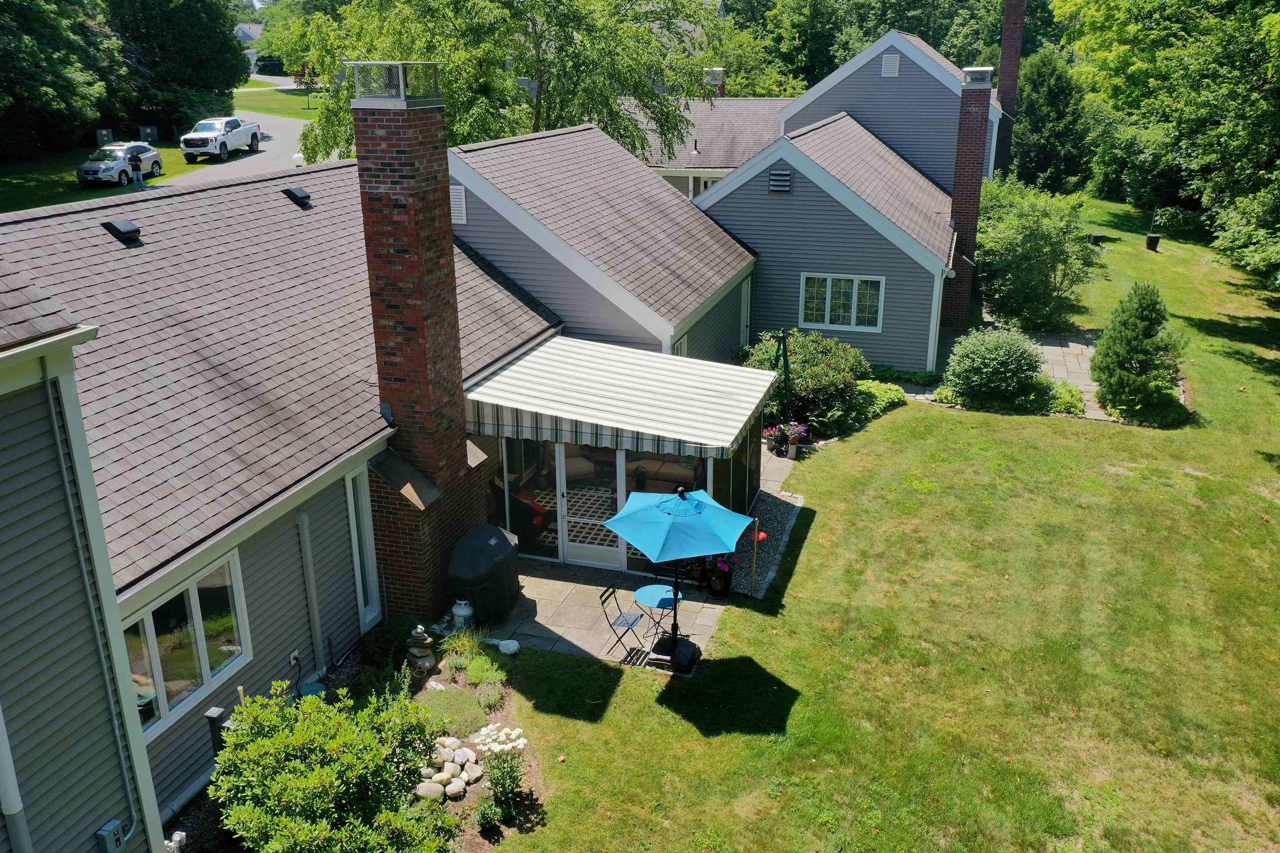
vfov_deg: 45.0
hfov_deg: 63.7
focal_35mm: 29
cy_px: 438
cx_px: 640
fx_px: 1031
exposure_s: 1/320
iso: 100
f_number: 5.6
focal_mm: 10.26
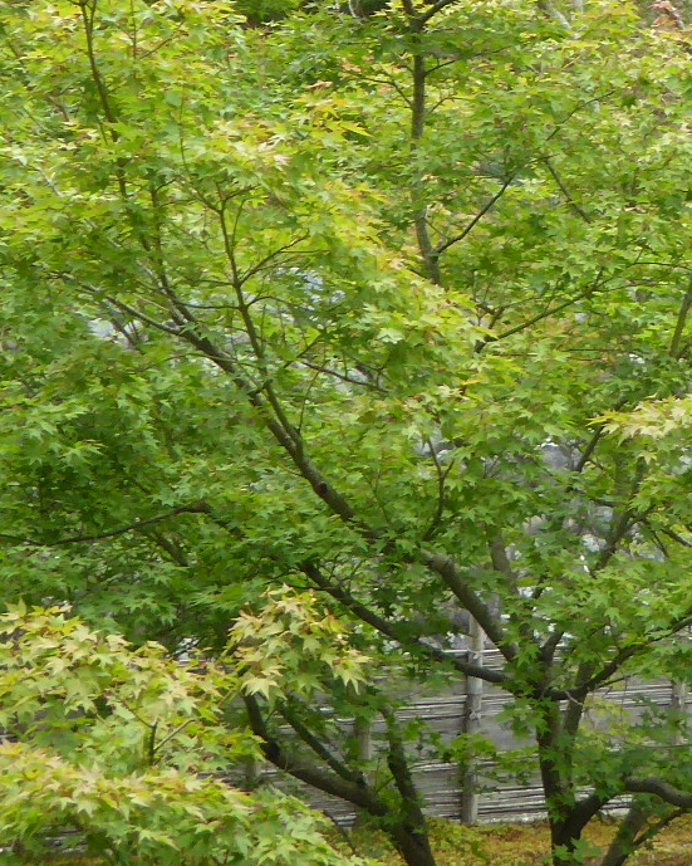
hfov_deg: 13.2
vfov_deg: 16.2
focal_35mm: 116
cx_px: 612
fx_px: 2970
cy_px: -53
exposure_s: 1/60
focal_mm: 5.4
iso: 100
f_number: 3.5
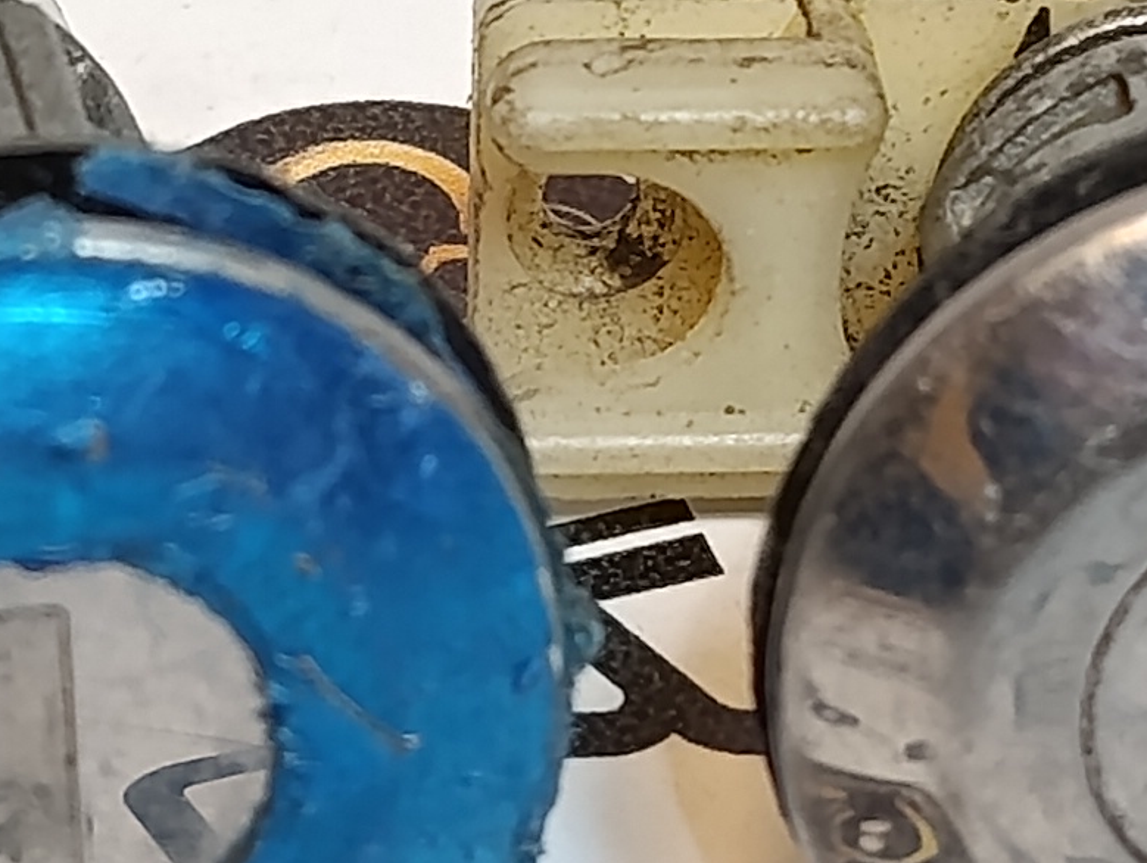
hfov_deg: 8.2
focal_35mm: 241
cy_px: 409
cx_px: 322
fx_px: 7994
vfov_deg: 6.2
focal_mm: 6.11
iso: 280
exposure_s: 1/100
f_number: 1.65
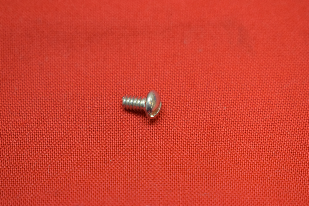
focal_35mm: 82
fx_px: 708
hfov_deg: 24.6
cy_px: 103
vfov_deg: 16.6
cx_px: 154
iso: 1000
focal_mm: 55
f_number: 5.6
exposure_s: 1/60
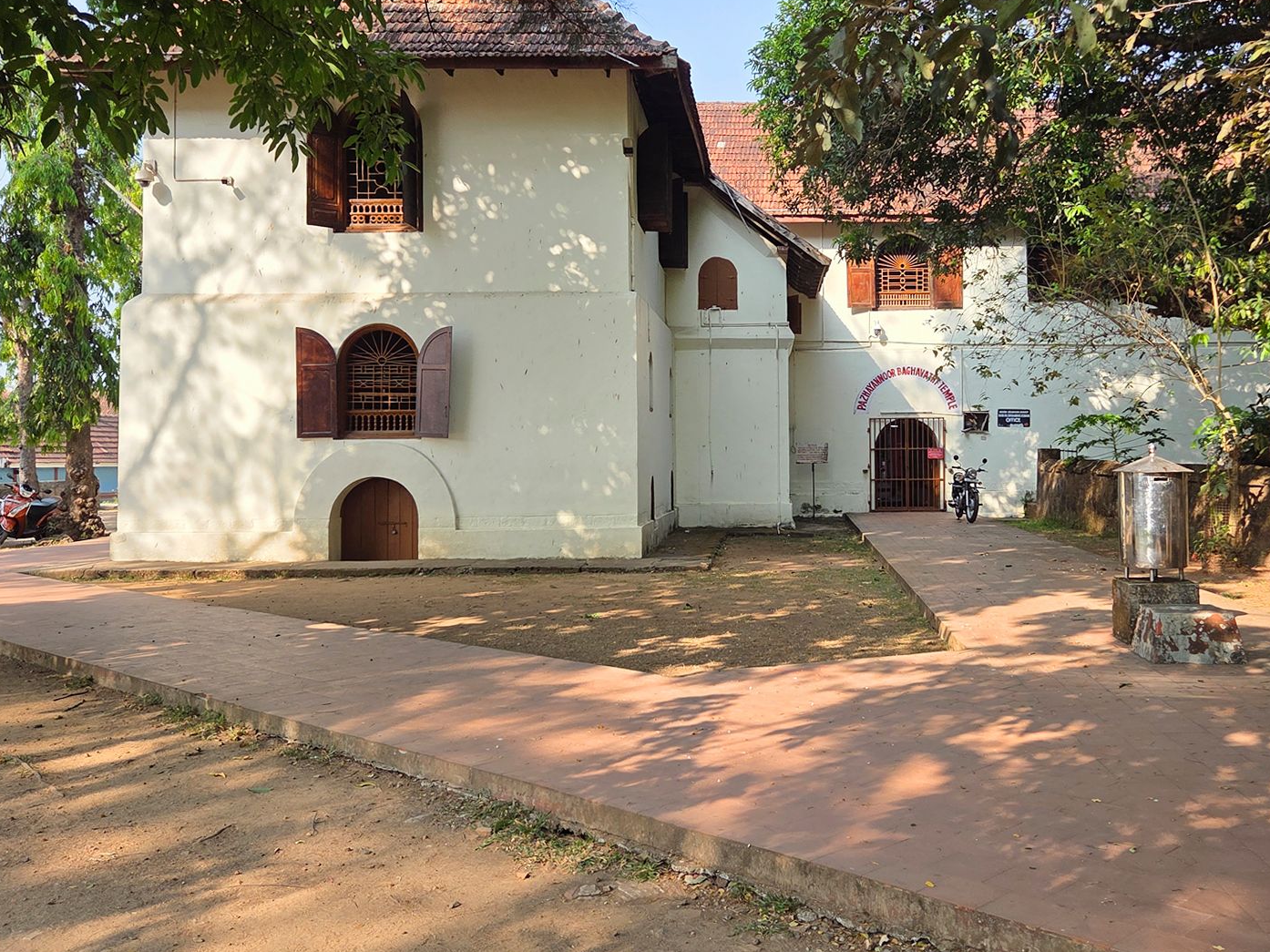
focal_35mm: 33
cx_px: 748
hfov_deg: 55.0
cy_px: 407
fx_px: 1211
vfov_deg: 42.8
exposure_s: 1/1809
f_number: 1.8
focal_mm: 5.4
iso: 80
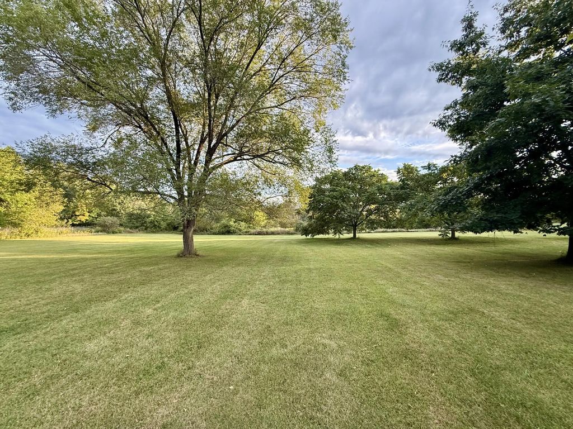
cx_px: 286
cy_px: 214
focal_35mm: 14
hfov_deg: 102.1
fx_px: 232
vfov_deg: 85.7
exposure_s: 1/196
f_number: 2.2
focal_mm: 2.22
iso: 64
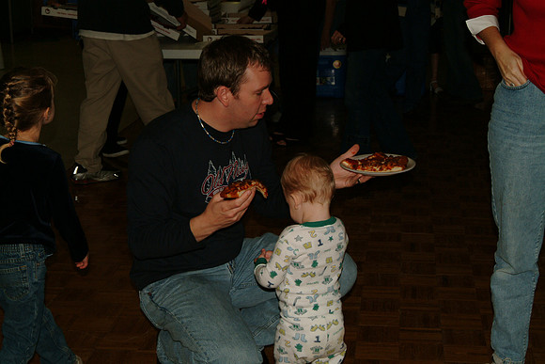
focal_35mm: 64
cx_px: 272
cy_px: 182
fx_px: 977
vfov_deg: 21.1
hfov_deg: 31.2
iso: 400
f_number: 11
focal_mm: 43
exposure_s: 1/125
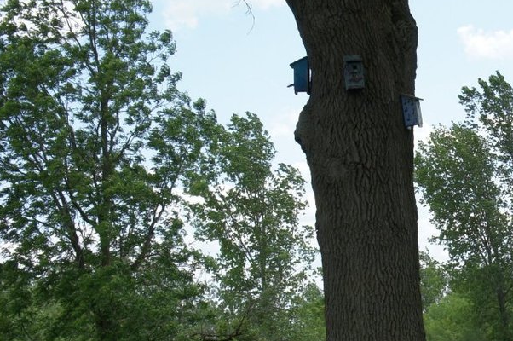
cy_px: 263
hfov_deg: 16.9
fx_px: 1670
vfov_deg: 11.6
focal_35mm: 117
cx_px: 562
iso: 200
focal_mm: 29
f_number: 8
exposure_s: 1/250
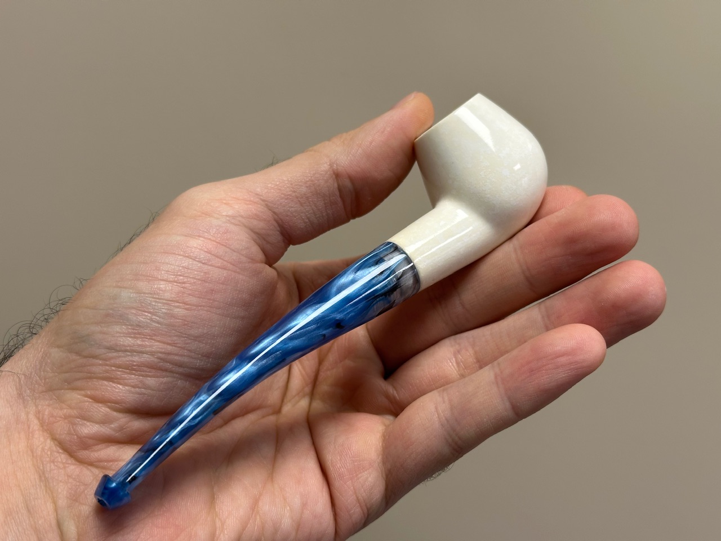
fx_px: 1000
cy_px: 270
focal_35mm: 48
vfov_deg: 30.3
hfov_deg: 39.7
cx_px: 360
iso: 64
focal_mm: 6.86
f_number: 1.78
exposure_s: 1/100
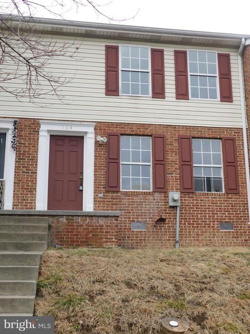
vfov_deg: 42.1
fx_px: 433
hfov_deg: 32.2
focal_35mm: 45
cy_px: 167
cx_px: 125
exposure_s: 1/125
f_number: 3.7
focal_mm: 8
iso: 125
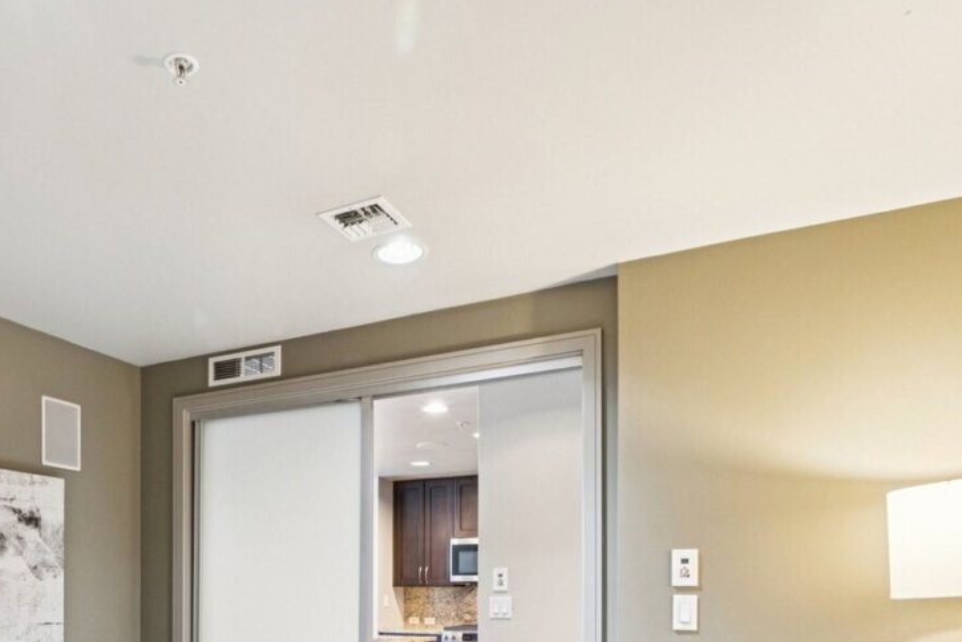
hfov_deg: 62.1
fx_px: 775
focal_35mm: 29
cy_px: 600
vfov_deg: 40.8
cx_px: 323
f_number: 9
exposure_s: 1.3
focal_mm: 10
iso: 200
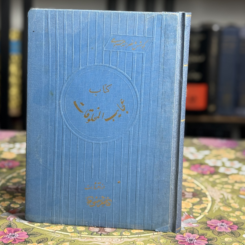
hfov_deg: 24.3
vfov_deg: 24.1
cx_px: 101
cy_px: 67
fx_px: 569
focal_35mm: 71
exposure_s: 1/100
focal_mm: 6.76
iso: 160
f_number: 1.78
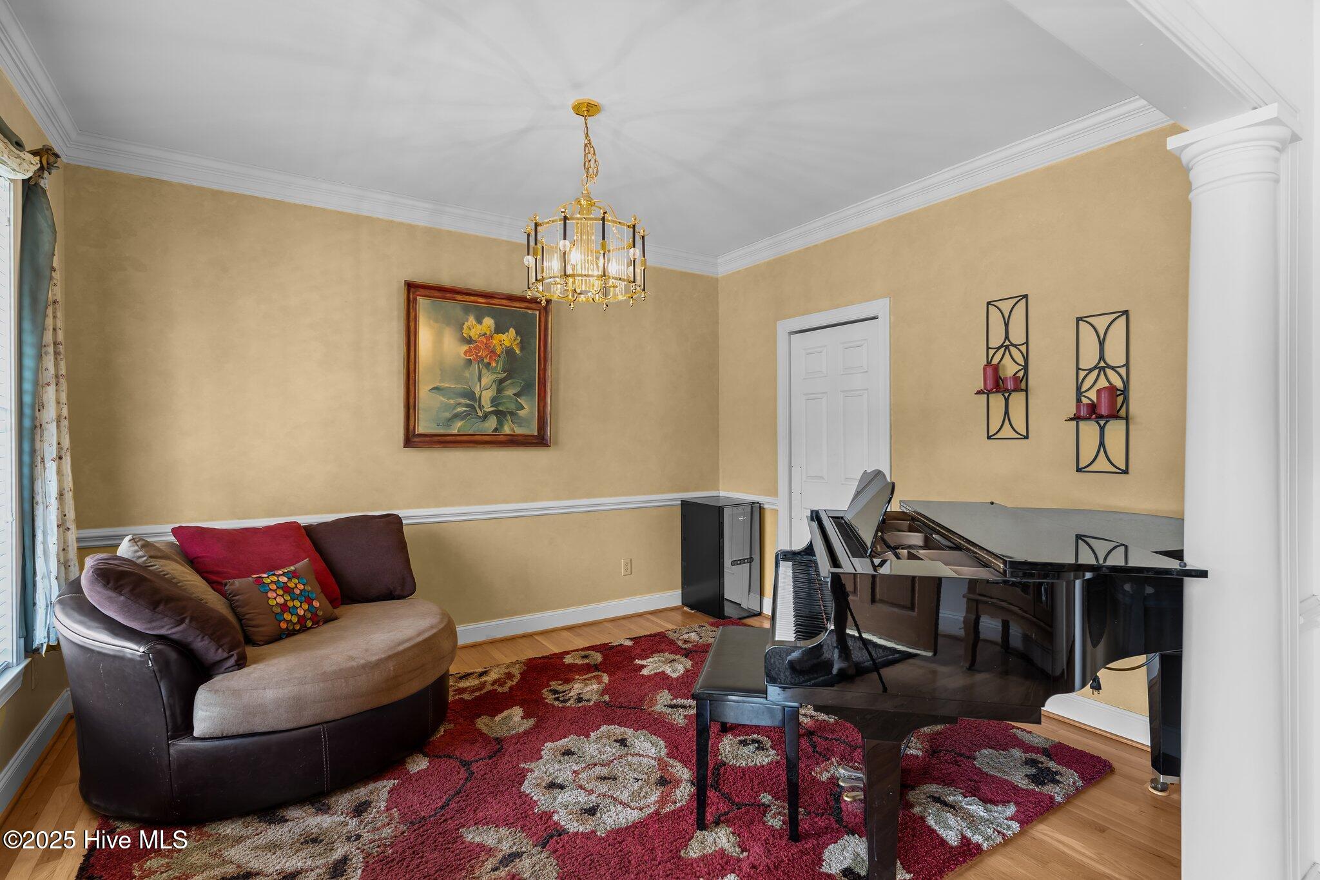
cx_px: 660
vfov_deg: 70.4
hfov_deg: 93.3
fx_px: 623
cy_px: 440
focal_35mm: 17
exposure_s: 1/2
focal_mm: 17
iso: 200
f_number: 5.6
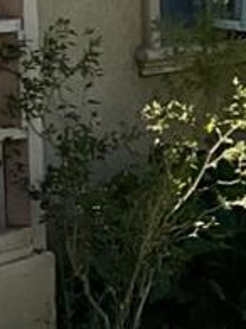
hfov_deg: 5.8
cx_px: 917
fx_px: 2115
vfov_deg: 8.9
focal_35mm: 223
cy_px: 62
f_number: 1.8
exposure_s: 1/1144
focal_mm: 3
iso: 16
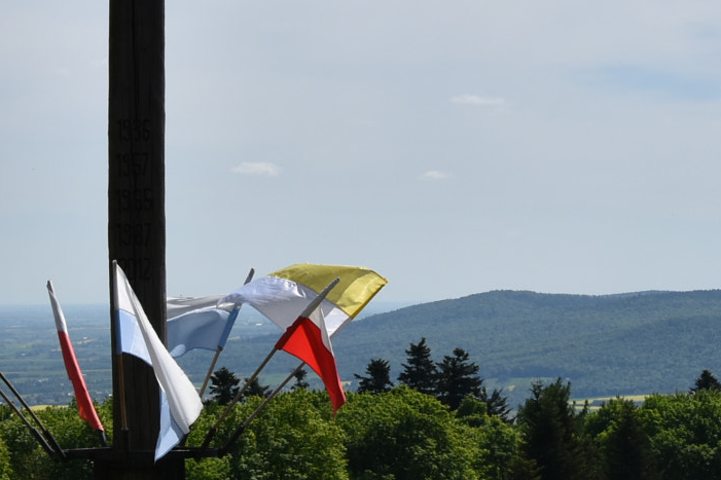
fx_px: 3073
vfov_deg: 8.9
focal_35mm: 153
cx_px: 638
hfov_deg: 13.3
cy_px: 178
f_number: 11
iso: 200
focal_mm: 35
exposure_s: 1/500
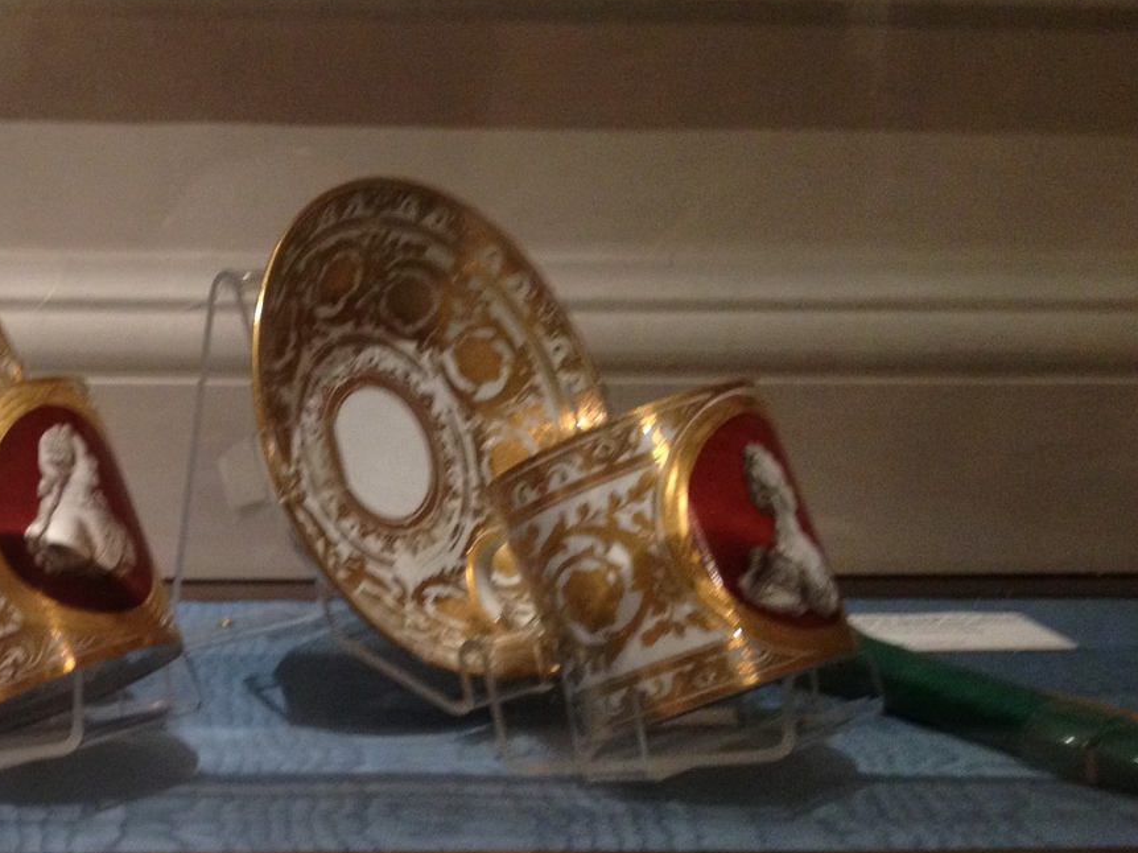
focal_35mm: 65
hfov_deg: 28.5
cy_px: 609
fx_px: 2136
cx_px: 84
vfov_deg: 22.4
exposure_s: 1/20
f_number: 2.4
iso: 250
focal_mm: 4.28
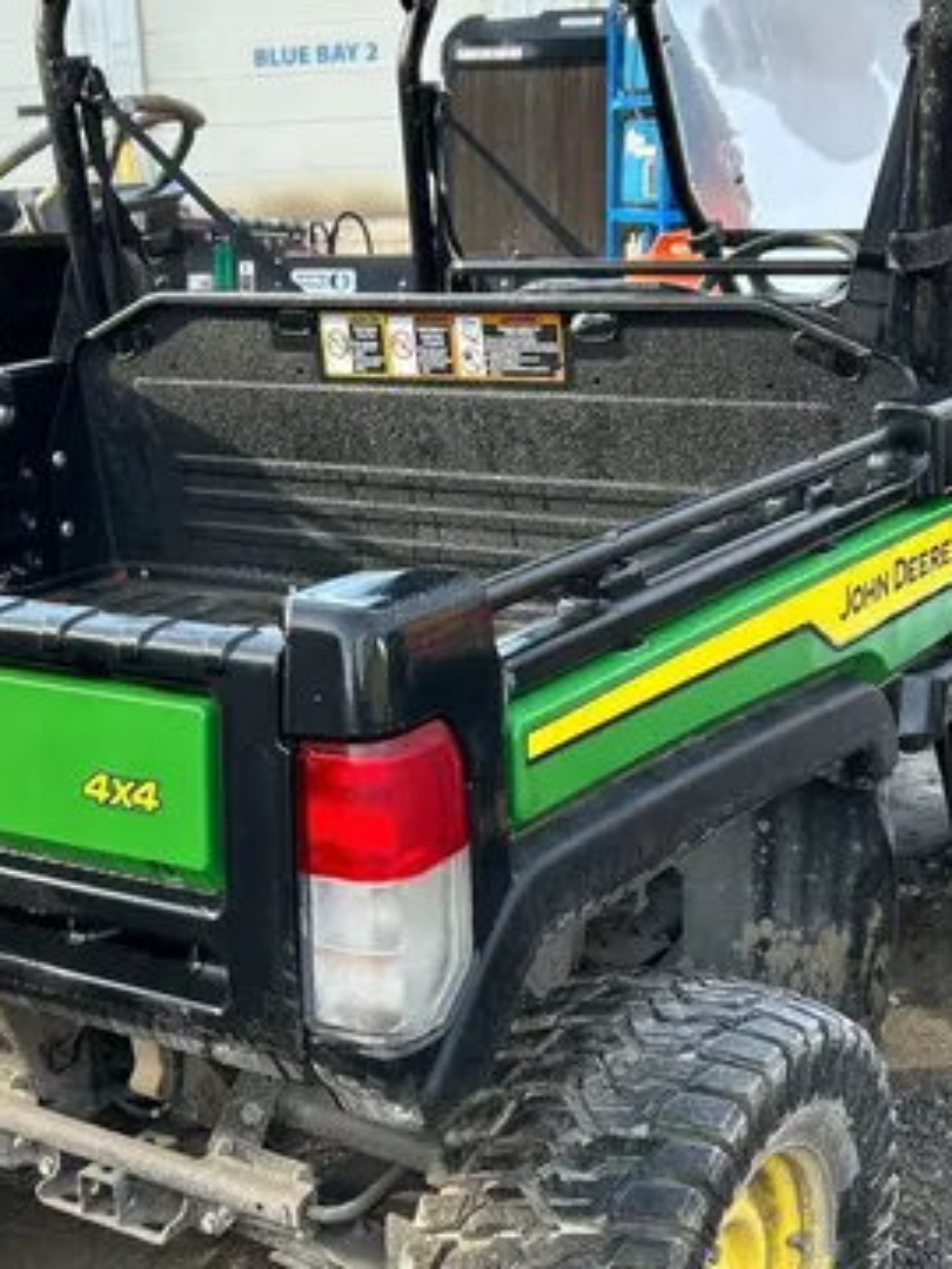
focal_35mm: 53
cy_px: 897
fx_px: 1943
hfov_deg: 27.4
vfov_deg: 35.6
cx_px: 363
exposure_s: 1/165
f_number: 1.5
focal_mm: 5.7
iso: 40
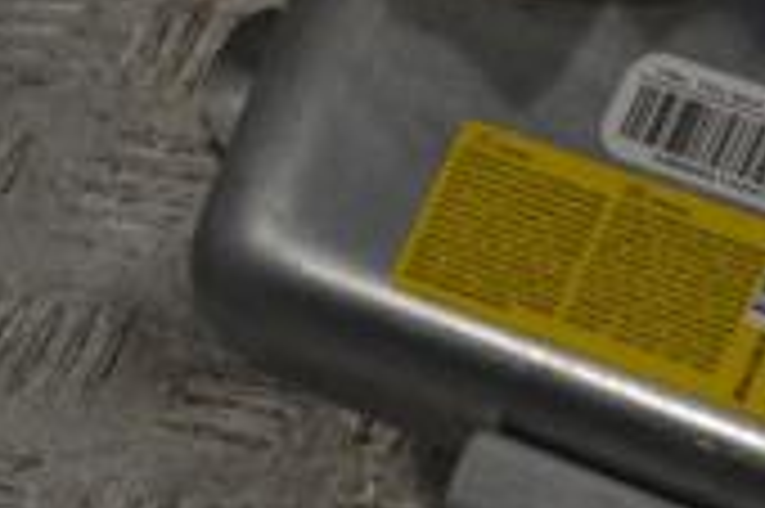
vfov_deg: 7.6
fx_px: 3821
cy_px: 373
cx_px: 896
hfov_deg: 11.2
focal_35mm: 180
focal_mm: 34
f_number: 11
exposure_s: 1/500
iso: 3200
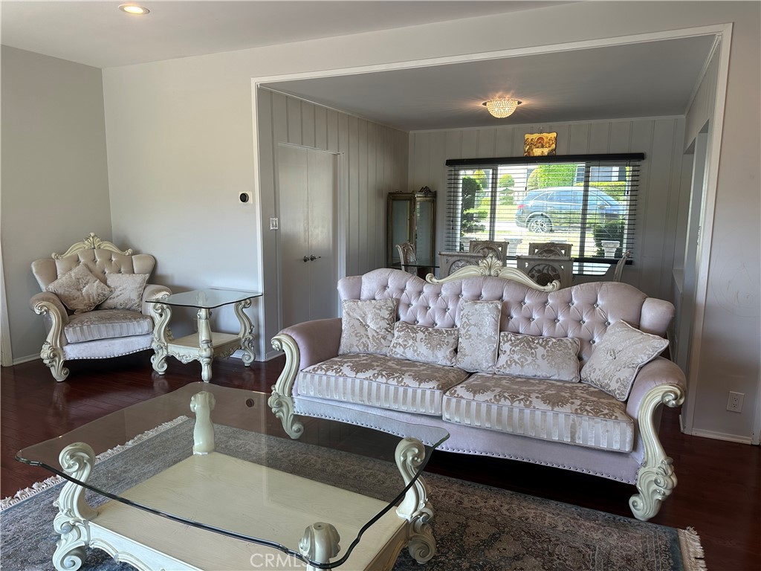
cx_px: 380
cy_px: 286
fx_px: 528
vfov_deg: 56.8
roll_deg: -0.8
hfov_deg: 71.6
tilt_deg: -8.0
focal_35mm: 24
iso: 100
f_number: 1.78
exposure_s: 1/166
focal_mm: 6.86
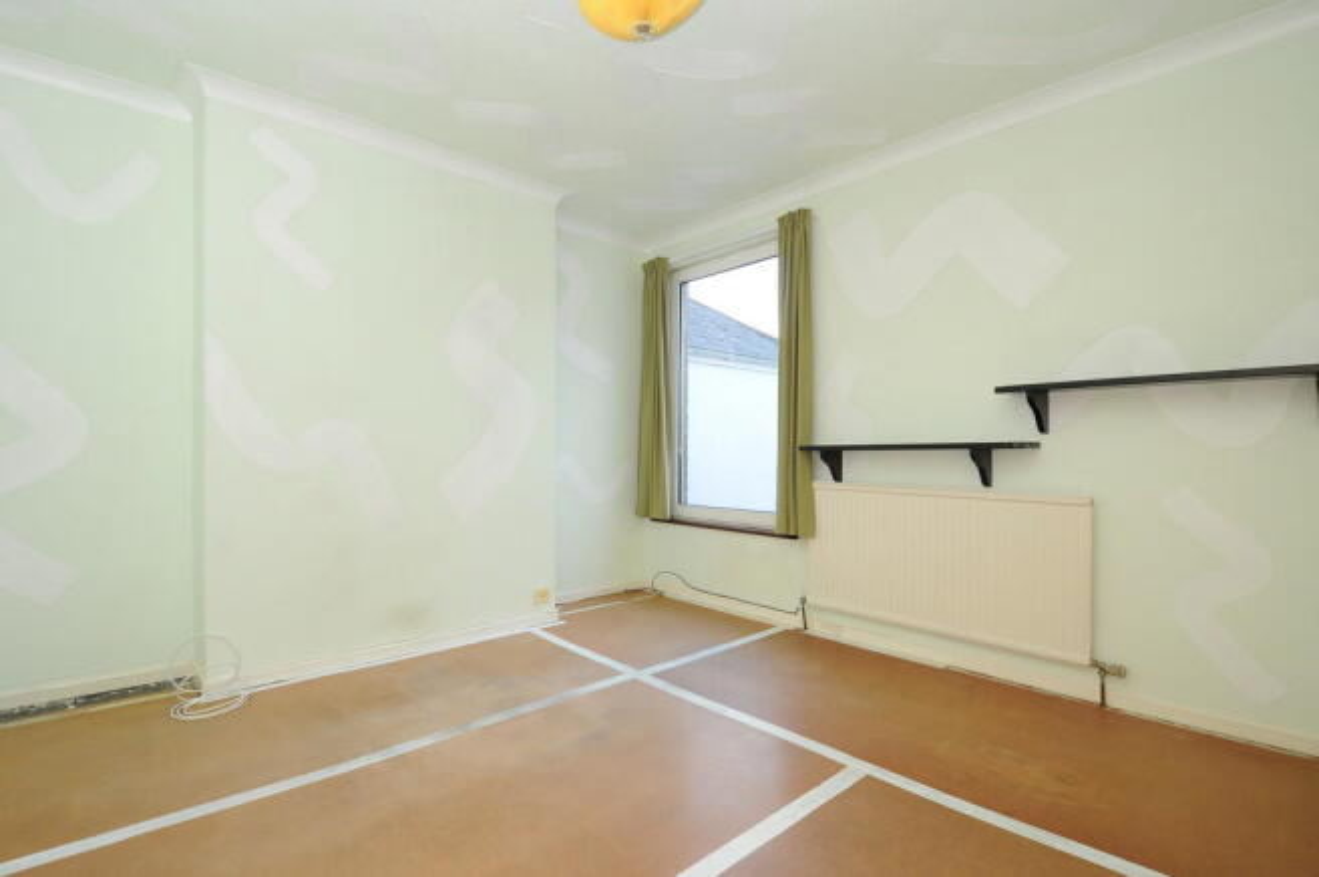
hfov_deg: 95.0
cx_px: 660
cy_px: 438
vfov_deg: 71.9
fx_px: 604
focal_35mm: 16
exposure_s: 1/8
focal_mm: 11
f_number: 7.1
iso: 400
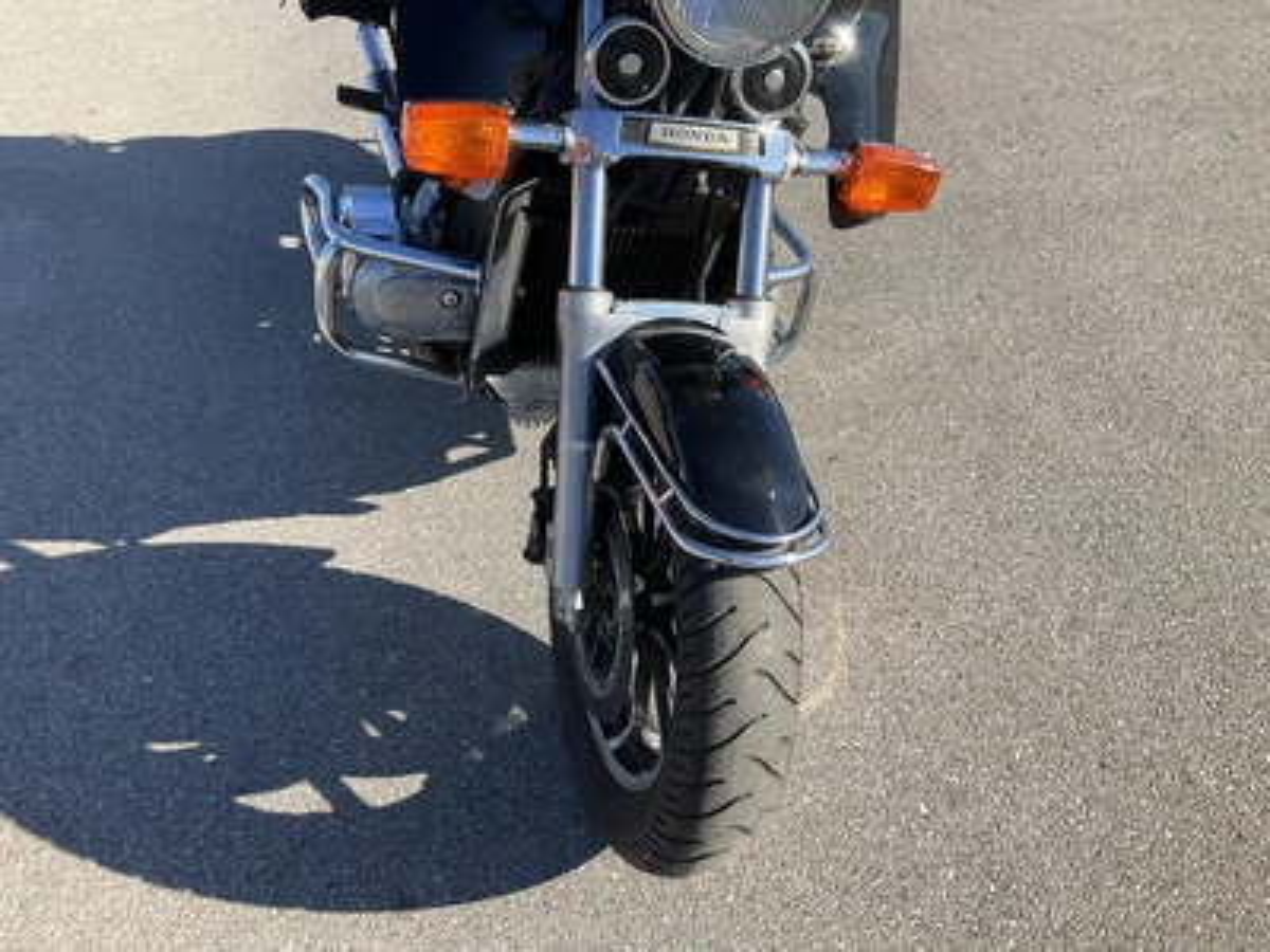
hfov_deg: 61.7
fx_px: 1064
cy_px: 476
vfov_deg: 48.2
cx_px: 635
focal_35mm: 29
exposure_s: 1/898
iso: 25
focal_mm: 3
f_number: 1.8
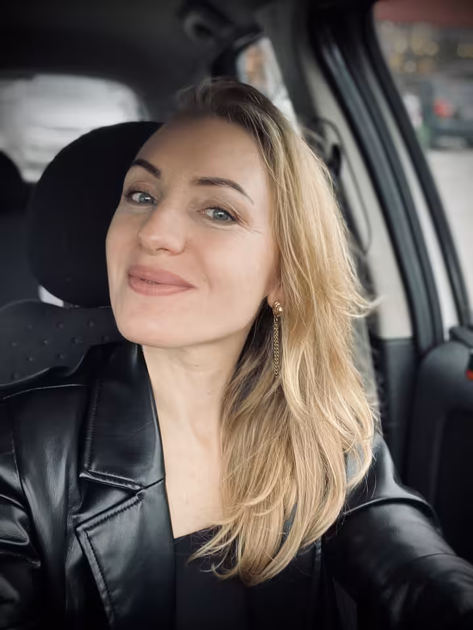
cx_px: 236
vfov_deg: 60.0
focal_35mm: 30
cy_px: 315
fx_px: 547
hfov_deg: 46.8
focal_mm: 2.71
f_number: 2.2
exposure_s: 1/60
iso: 125
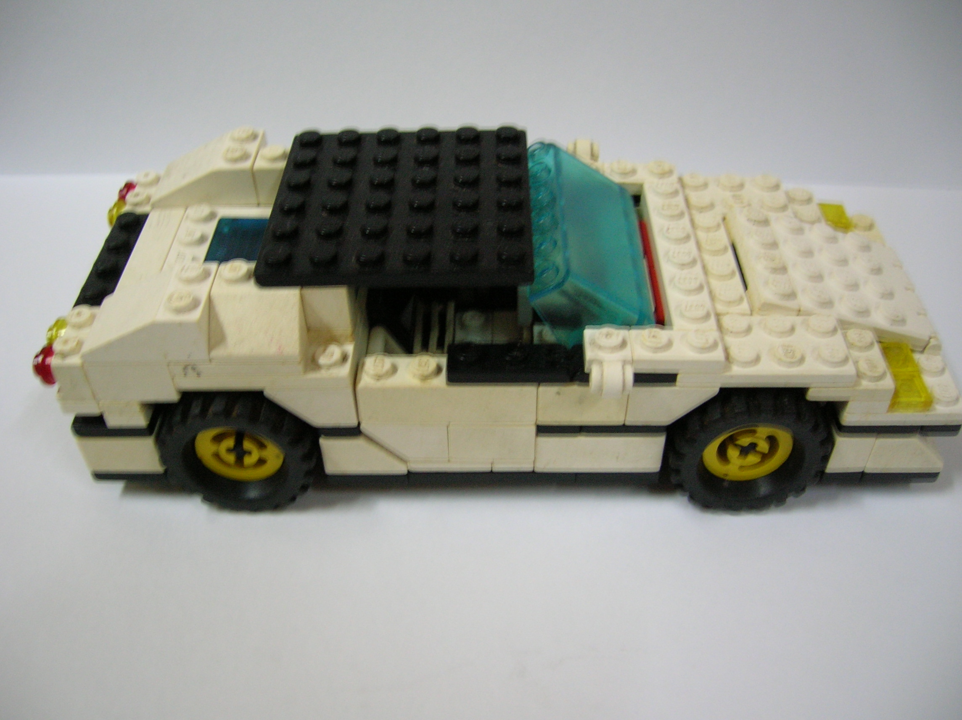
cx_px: 481
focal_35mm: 34
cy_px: 360
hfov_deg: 54.0
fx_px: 944
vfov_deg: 41.7
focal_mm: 5.7
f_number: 2.9
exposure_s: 1/5.6
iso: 100
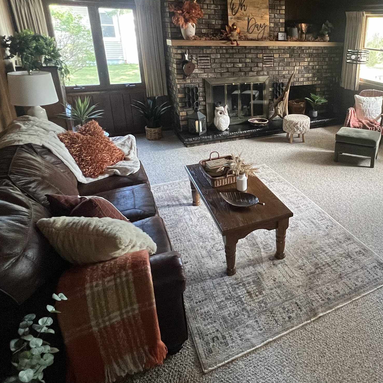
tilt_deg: -19.4
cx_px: 299
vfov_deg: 63.9
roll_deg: -2.5
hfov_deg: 60.5
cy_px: 140
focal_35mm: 24
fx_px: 300
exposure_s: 1/60
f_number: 1.8
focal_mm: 1.57
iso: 400
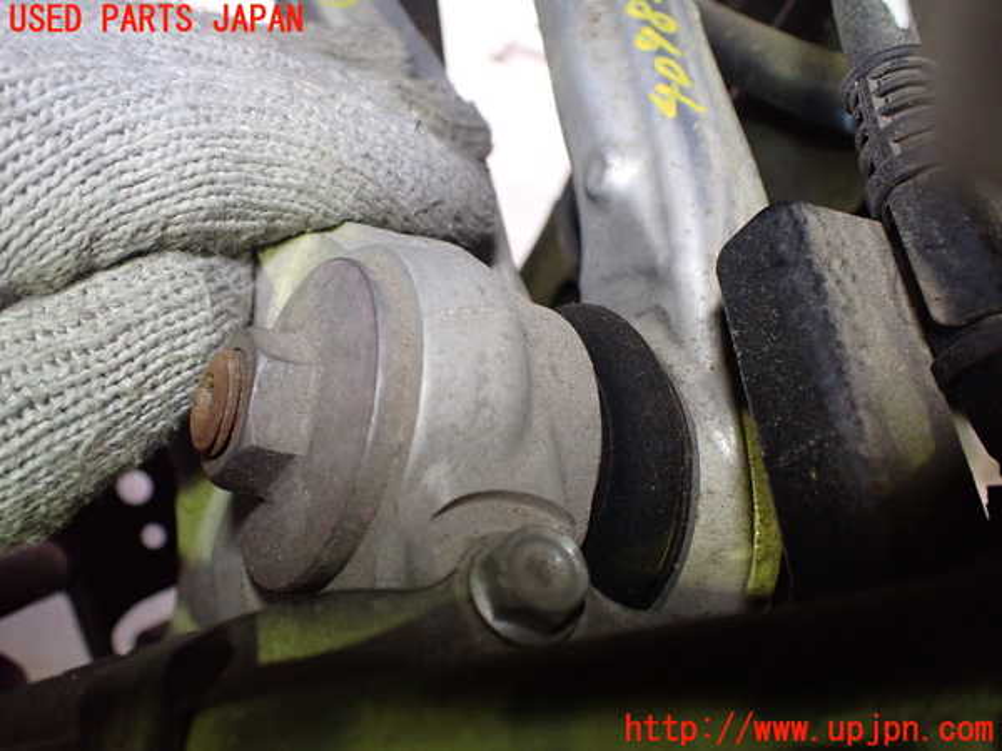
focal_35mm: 30
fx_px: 868
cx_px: 501
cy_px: 376
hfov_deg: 60.0
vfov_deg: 46.8
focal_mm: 5.4
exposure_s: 1/50
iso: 800
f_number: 2.3
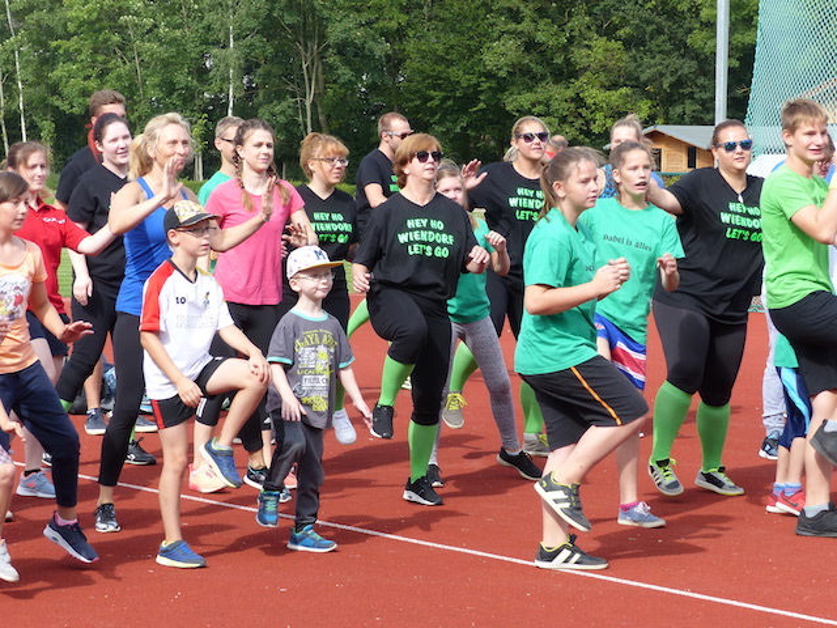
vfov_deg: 11.3
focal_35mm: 131
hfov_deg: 15.1
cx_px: 418
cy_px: 314
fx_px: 3168
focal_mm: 23.5
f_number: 4
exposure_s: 1/400
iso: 100
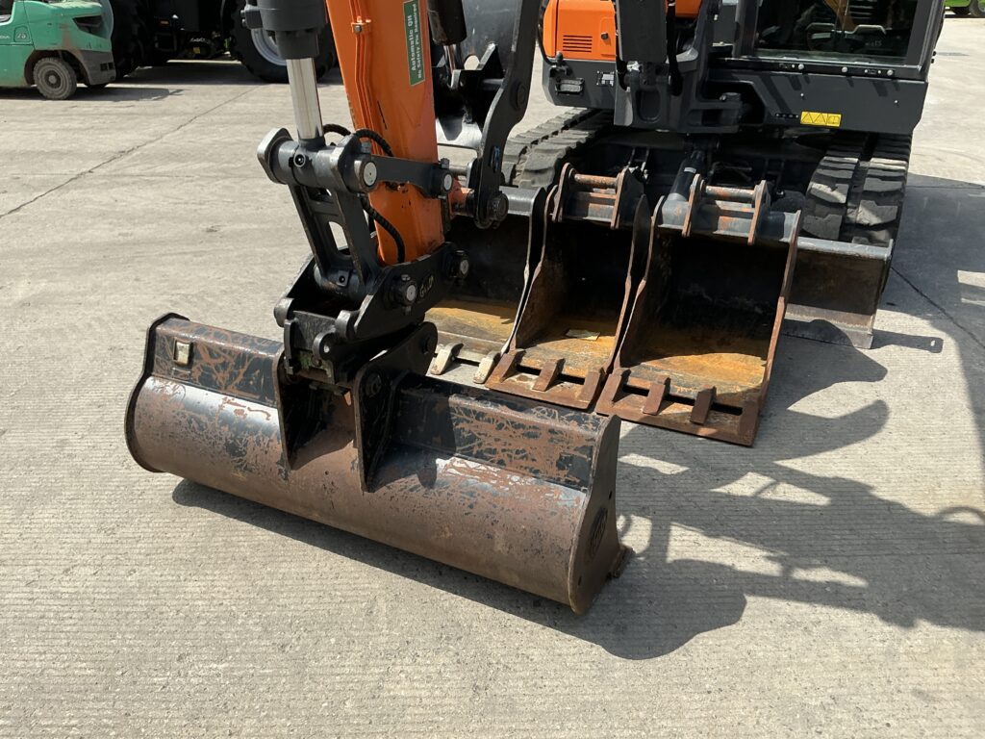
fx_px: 797
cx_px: 492
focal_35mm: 28
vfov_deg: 49.7
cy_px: 370
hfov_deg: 63.4
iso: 25
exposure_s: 1/1377
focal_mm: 3
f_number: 1.8
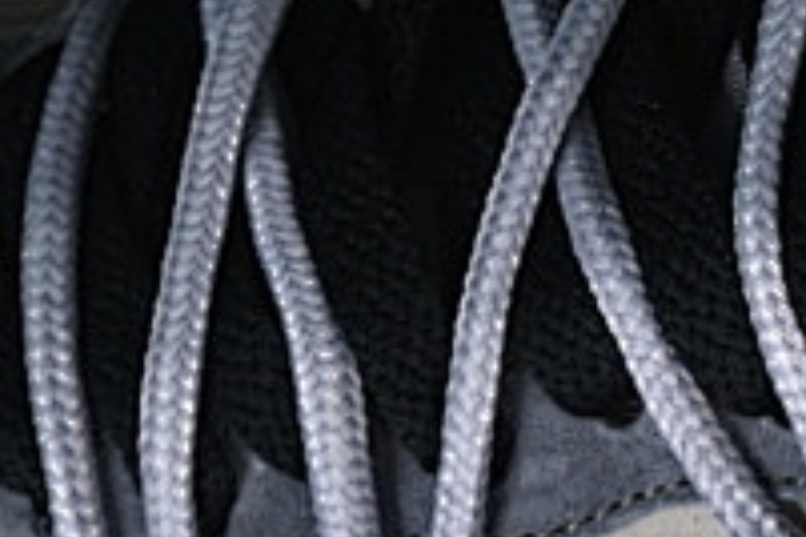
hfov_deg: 5.1
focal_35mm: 402
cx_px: 654
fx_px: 9000
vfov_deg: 3.4
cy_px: 998
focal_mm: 50
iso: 160
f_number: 6.3
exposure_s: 1/60
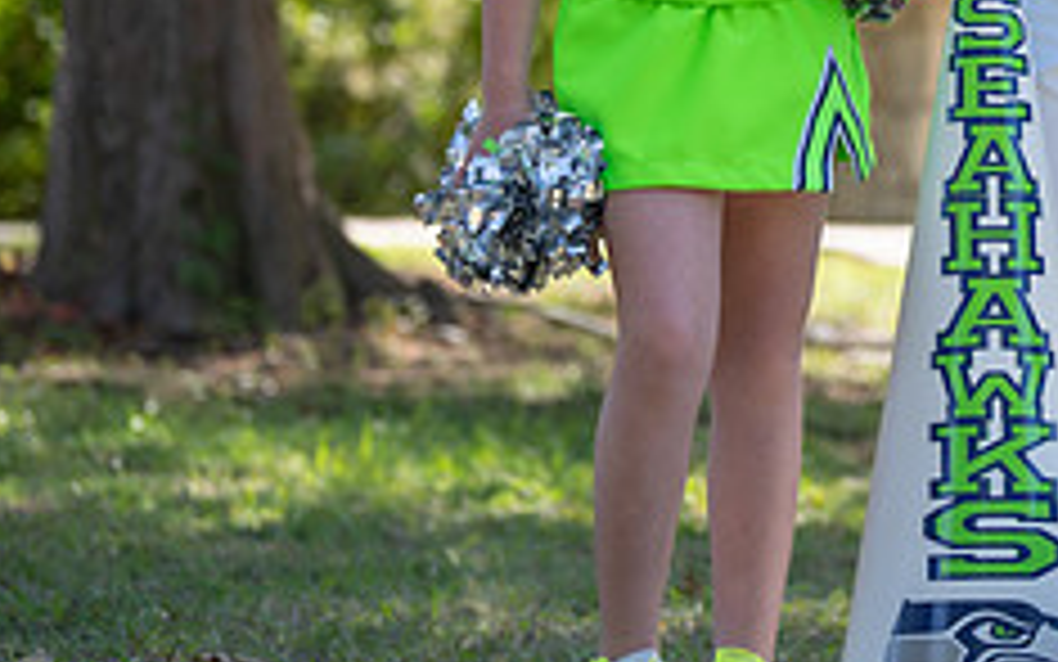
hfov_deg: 7.5
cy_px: -76
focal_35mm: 279
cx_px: 1194
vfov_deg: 4.7
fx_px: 8047
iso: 100
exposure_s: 1/500
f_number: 2.8
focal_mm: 100
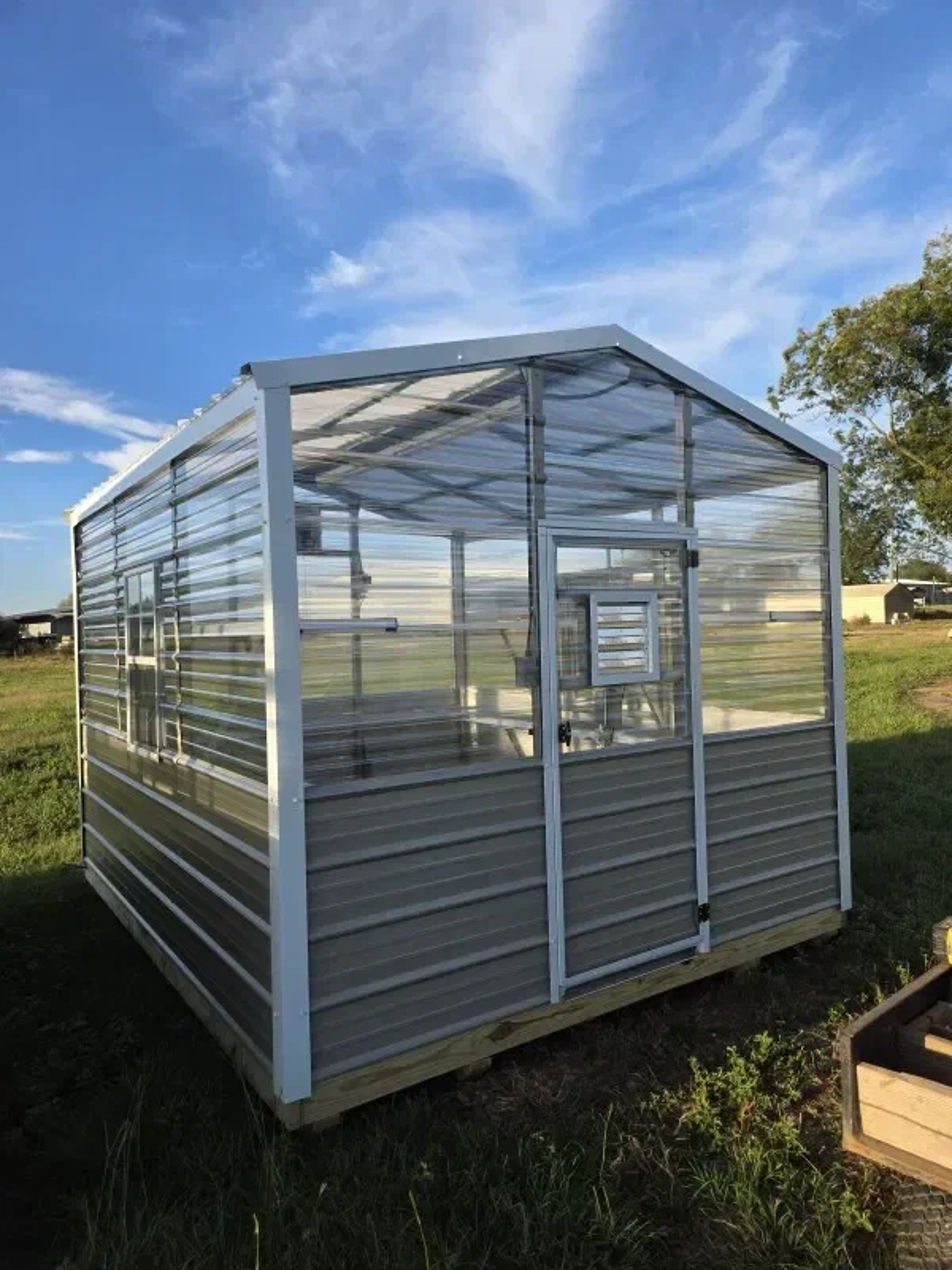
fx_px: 843
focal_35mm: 23
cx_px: 476
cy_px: 635
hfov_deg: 58.9
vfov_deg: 73.9
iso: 80
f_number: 1.7
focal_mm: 6.3
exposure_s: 1/2745
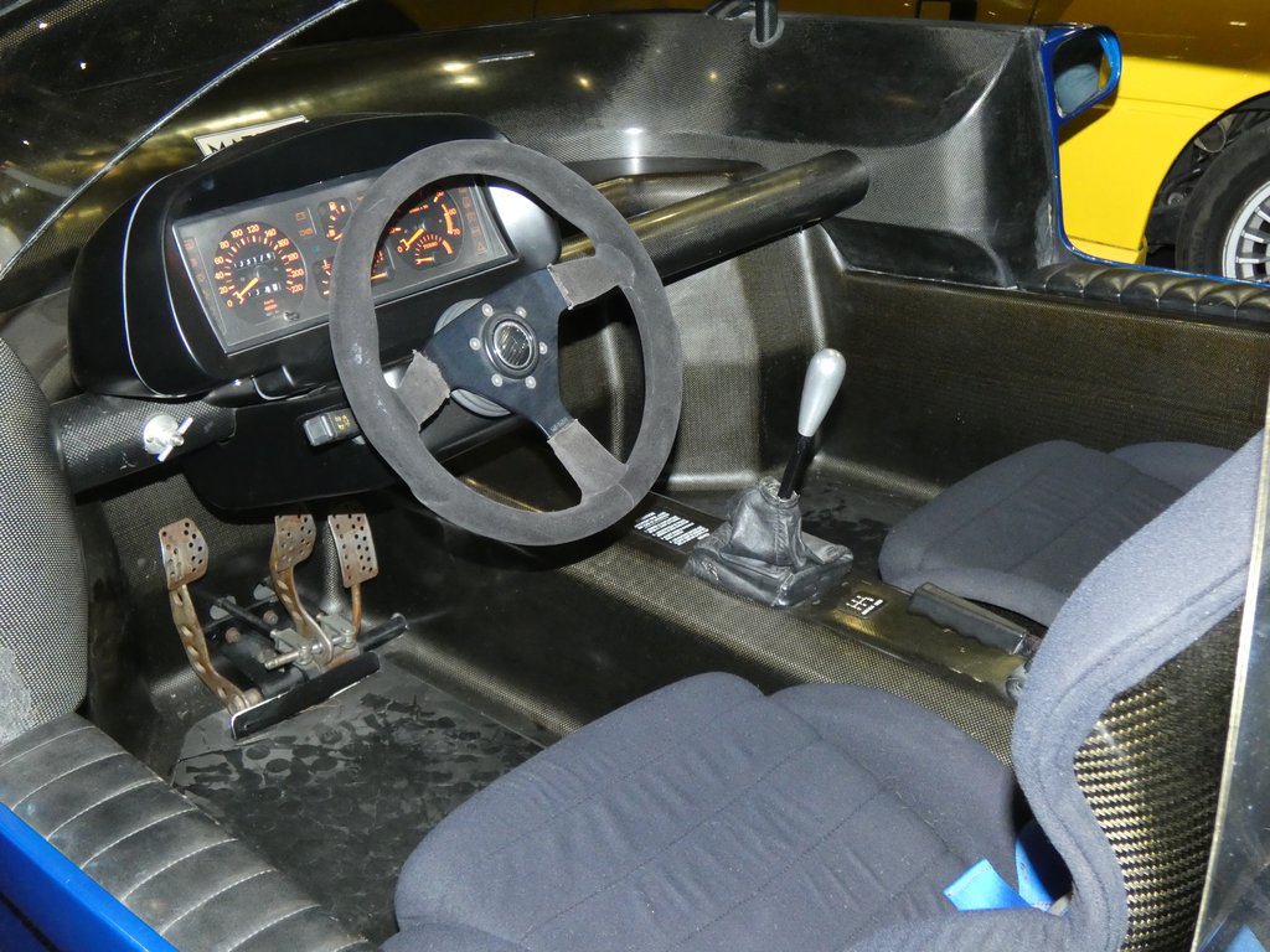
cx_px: 635
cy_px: 476
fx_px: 1688
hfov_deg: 41.2
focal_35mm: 46
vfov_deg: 31.5
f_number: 3.8
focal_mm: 8.2
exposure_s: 1/320
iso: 800
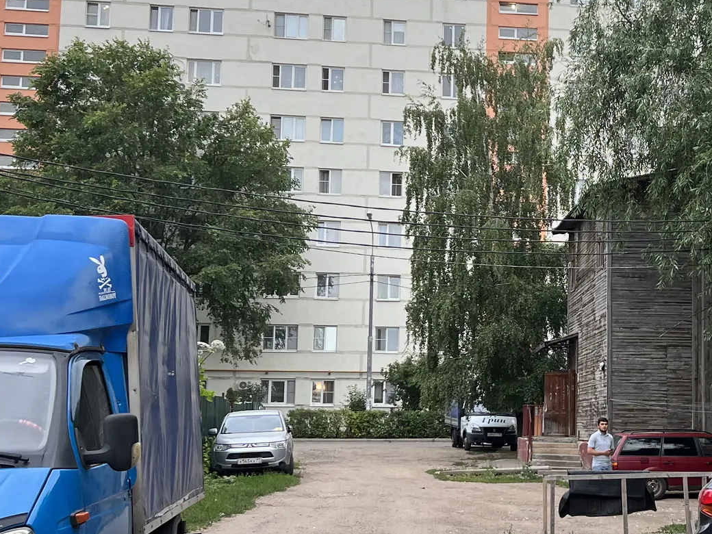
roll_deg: -0.6
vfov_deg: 24.4
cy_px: 290
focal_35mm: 60
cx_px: 597
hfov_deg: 31.1
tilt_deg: +9.5
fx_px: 1234
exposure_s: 1/121
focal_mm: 5.7
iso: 64
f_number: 1.5
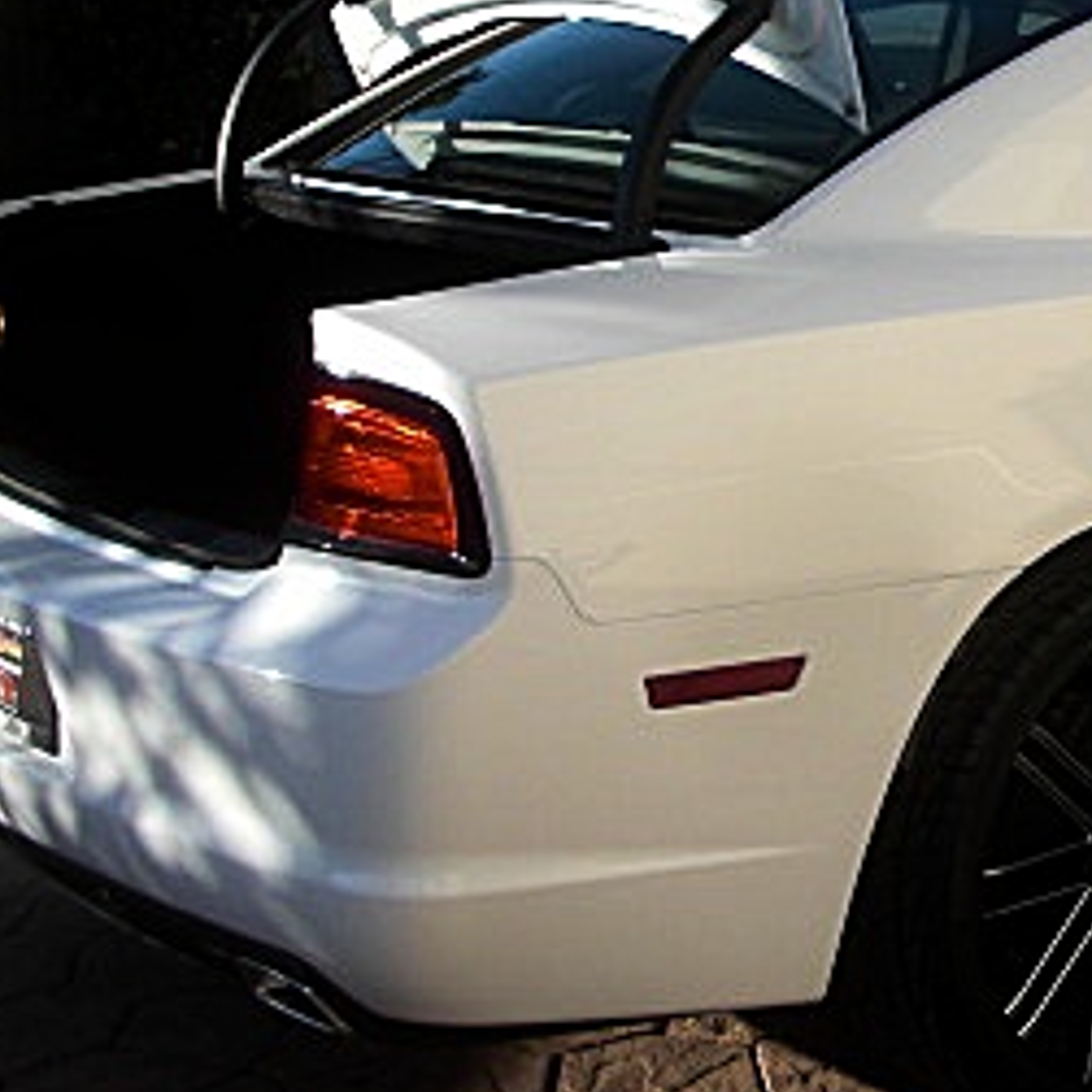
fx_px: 2891
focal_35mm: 81
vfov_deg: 21.3
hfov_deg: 20.3
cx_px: 1223
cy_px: 357
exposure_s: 1/640
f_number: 2.8
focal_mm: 6.3
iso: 50
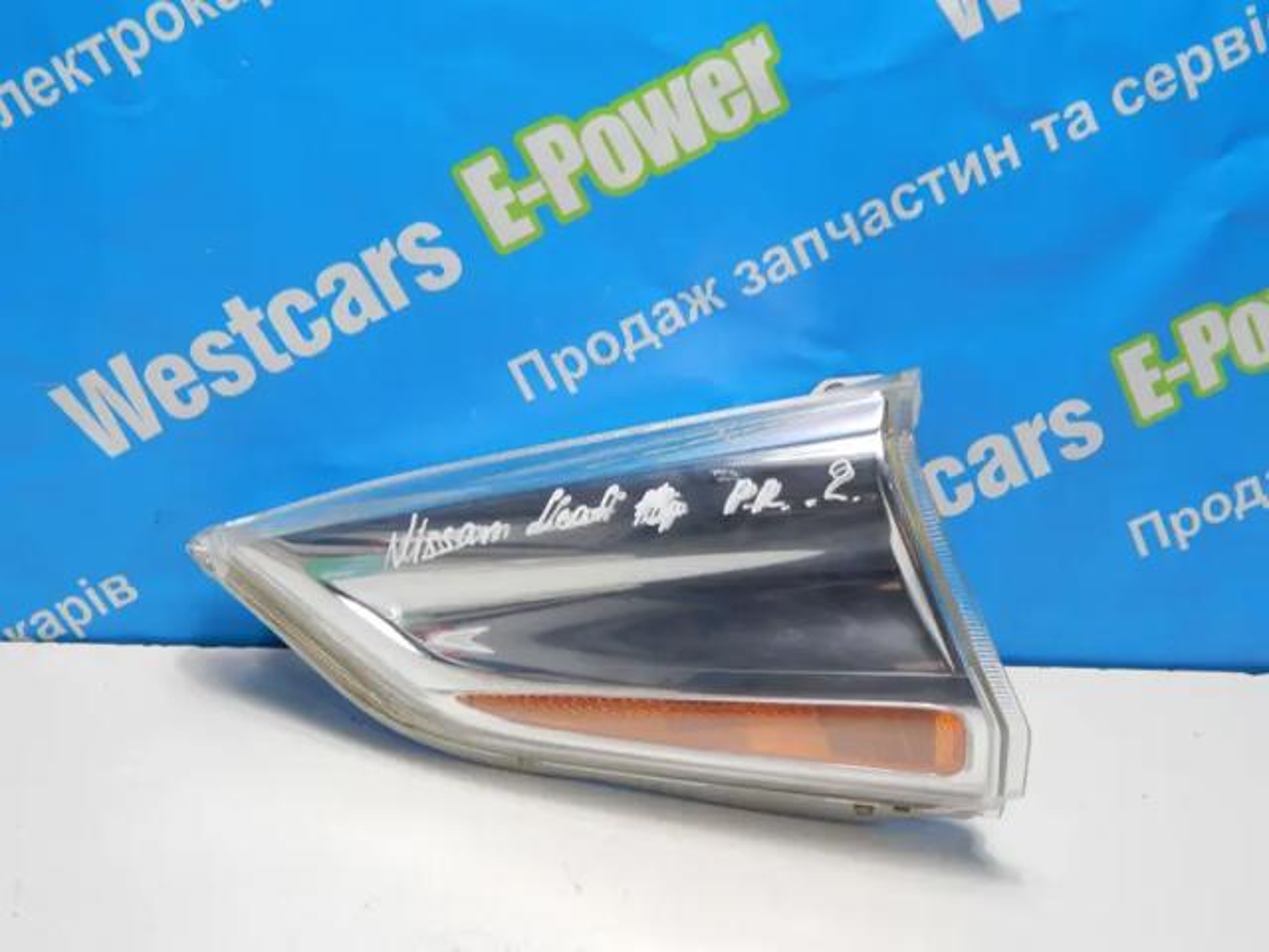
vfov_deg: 33.6
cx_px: 634
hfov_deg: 43.9
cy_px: 476
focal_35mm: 43
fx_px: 1576
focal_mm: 7.7
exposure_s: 1/30
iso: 200
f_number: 3.6
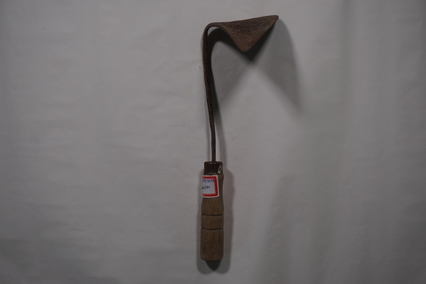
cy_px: 142
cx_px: 213
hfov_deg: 45.0
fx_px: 515
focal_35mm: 44
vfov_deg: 30.8
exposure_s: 1/160
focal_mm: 29
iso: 400
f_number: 4.5
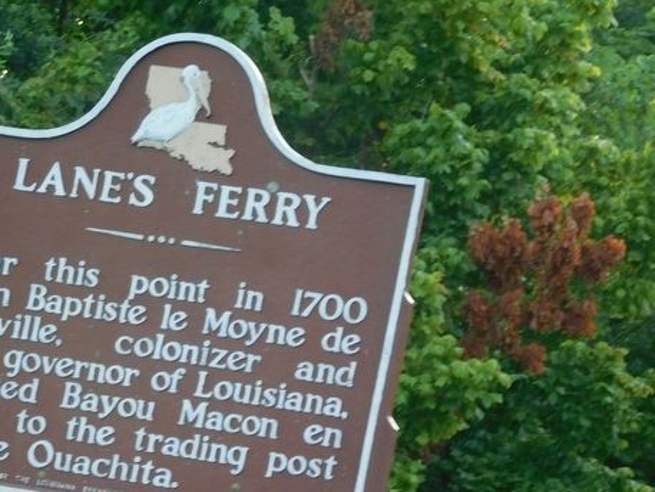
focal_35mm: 259
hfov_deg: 7.6
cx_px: 126
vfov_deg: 5.7
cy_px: 347
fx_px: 4902
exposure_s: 1/40
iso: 125
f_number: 5.1
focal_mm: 26.3
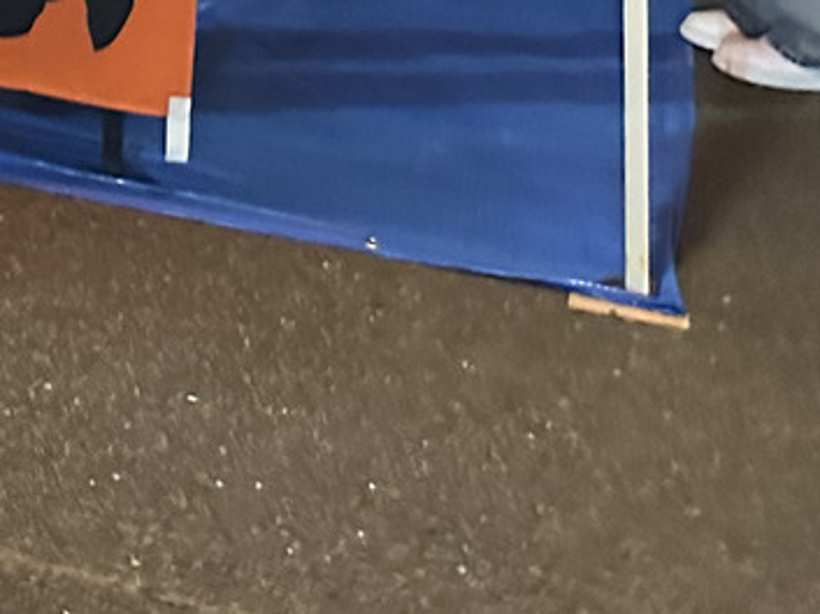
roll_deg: -3.0
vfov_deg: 13.0
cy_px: -630
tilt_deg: -0.7
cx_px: -743
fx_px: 2319
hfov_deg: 16.2
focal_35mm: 98
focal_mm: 6.86
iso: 1000
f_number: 1.78
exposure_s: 1/33
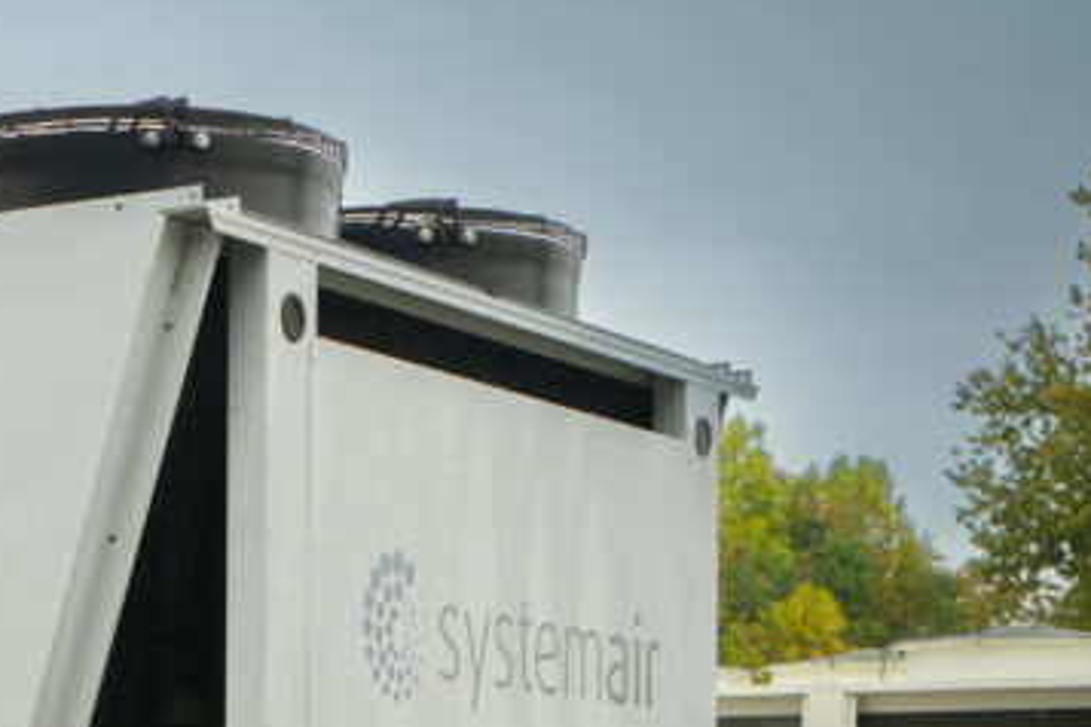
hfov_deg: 16.8
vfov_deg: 11.9
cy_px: 912
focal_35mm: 112
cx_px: -461
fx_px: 3394
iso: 400
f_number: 4.5
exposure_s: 1/100
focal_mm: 39
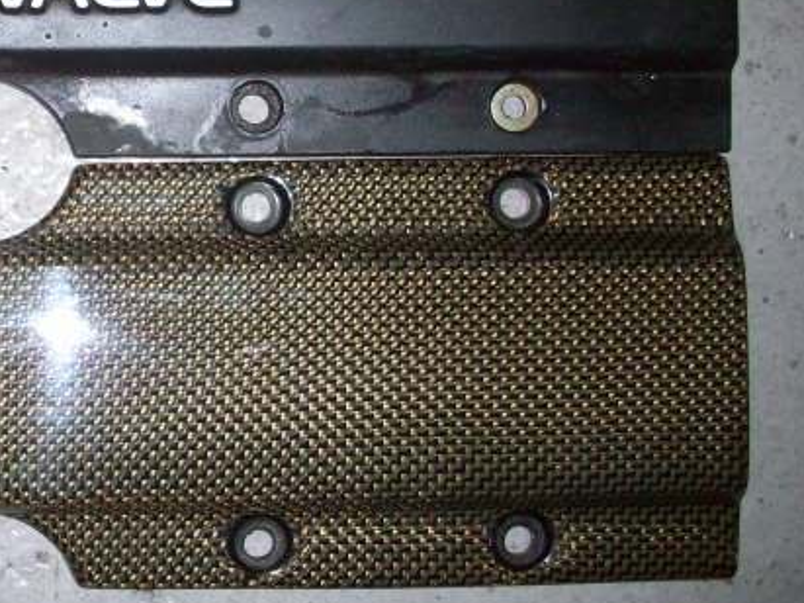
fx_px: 1672
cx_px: 59
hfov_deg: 26.0
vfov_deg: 20.3
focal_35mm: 72
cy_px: 155
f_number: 2.8
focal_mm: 6.2
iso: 160
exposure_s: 1/64
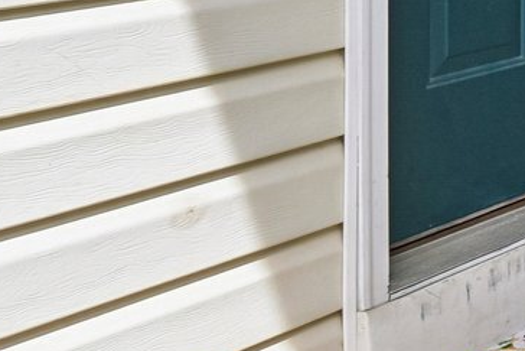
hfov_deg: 15.2
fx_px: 1313
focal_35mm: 90
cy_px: -196
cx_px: 1203
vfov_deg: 14.1
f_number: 8
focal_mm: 16
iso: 200
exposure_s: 1/400
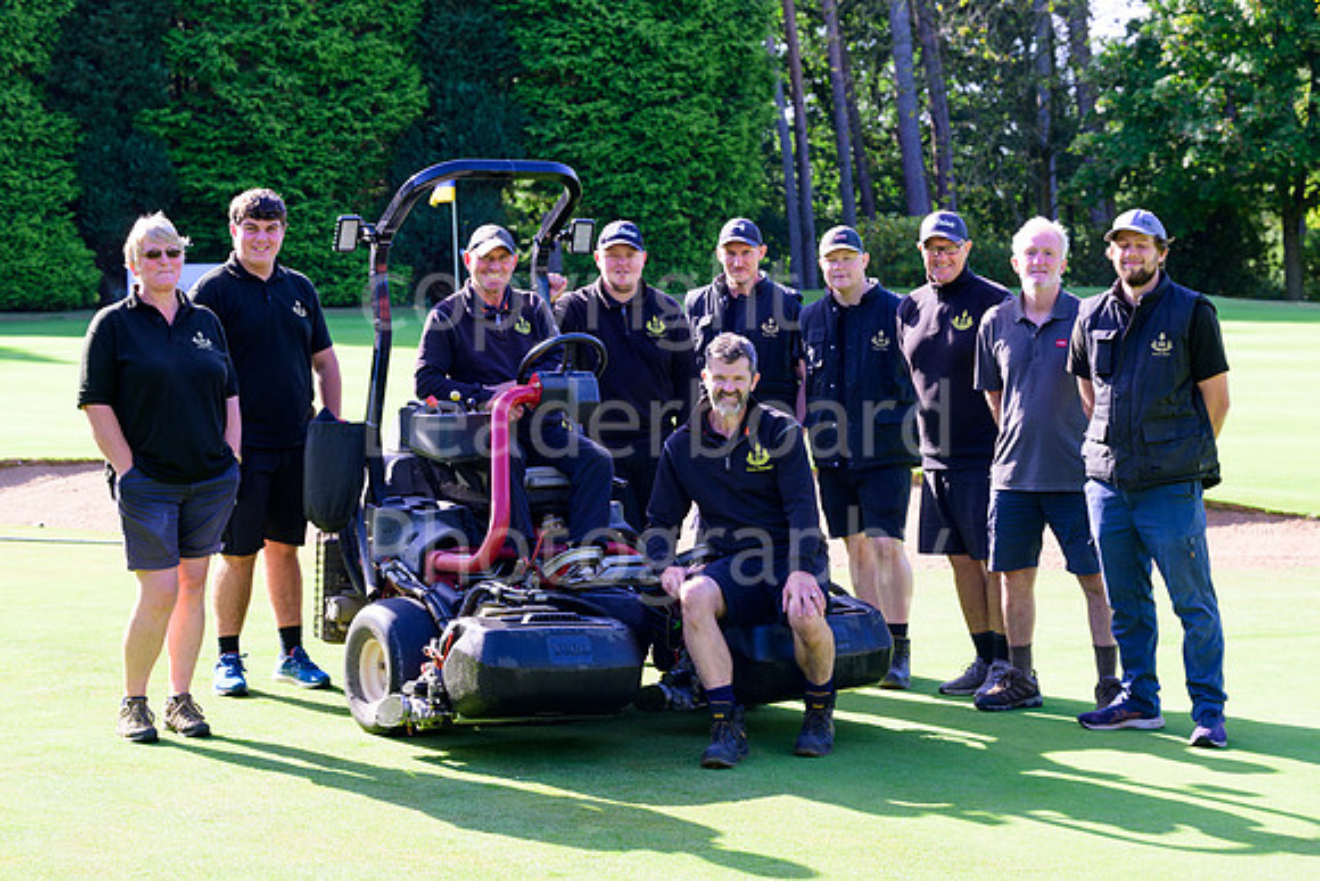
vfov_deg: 16.1
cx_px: 660
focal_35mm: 85
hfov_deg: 23.9
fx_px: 3117
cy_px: 440
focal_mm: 85
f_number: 6.3
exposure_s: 1/125
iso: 160
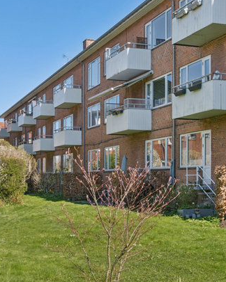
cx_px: 54
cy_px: 164
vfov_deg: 34.7
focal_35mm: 54
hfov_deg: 27.7
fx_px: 451
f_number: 8
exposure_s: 1/50
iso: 200
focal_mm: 14
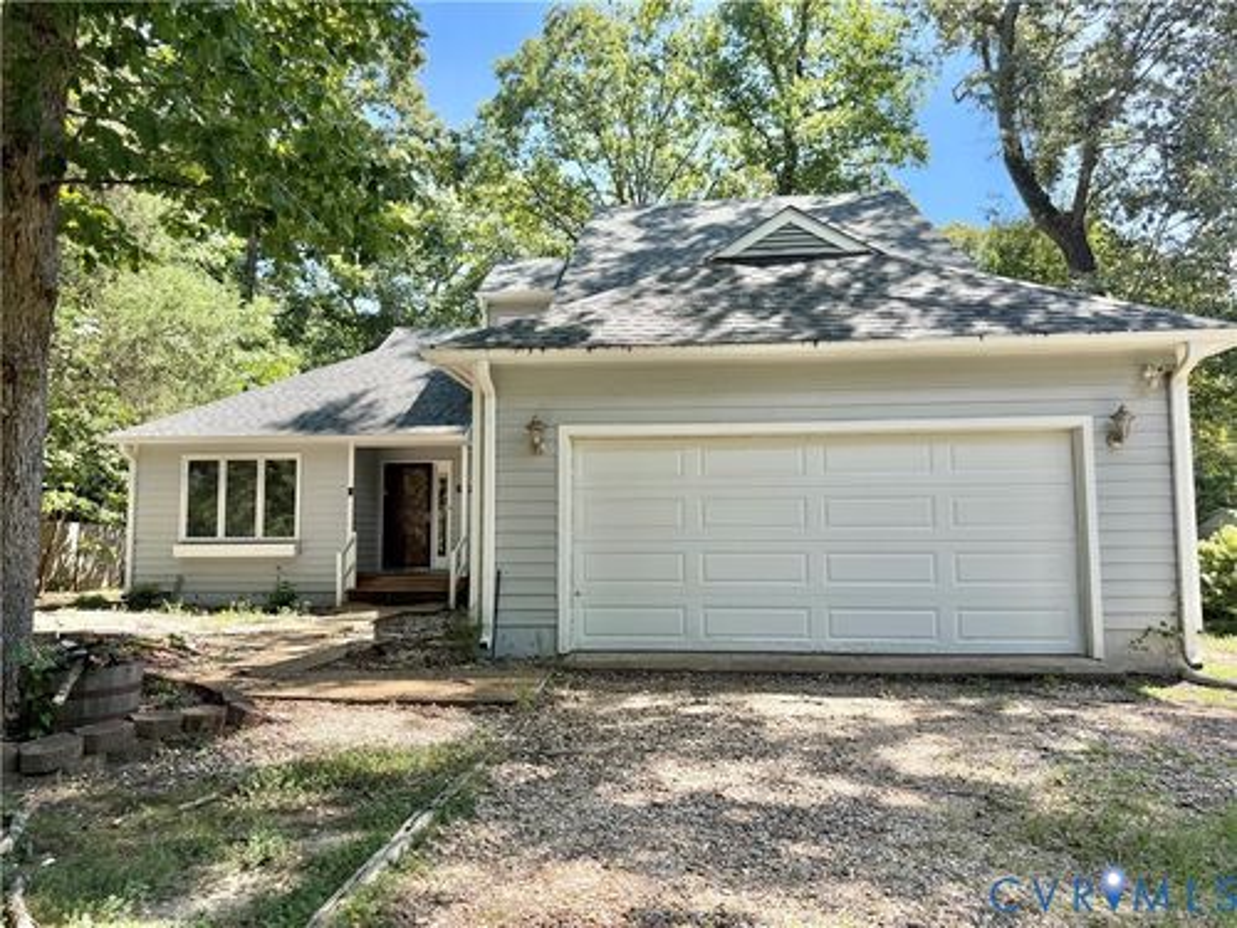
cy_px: 464
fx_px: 858
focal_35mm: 24
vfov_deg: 56.8
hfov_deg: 71.6
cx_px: 618
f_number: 1.78
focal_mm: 6.76
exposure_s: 1/955
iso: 100
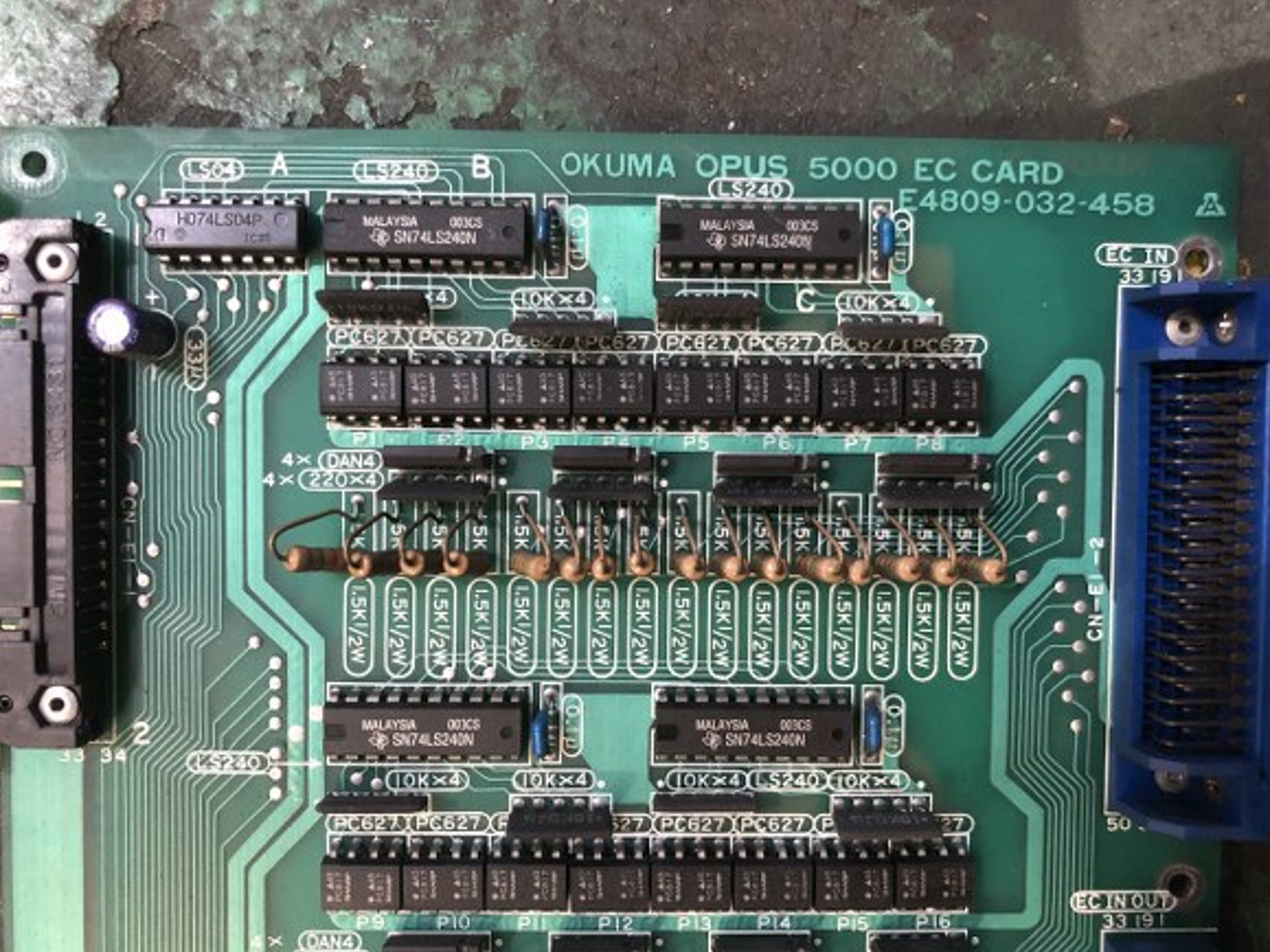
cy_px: 483
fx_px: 1064
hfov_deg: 61.7
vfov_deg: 48.2
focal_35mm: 29
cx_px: 616
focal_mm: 3.99
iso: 100
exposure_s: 1/9
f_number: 1.8
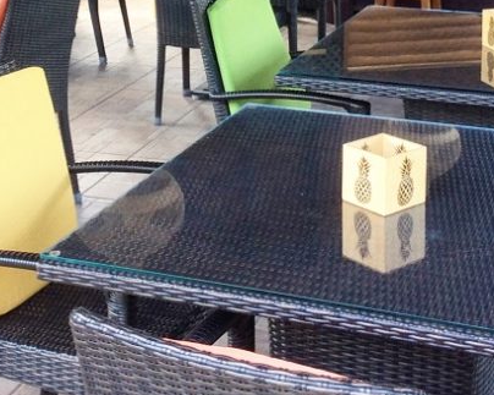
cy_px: -29
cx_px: 254
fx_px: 1155
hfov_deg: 24.1
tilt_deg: -8.2
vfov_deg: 18.7
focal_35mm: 79
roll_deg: +2.3
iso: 50
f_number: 2.4
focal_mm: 3.3
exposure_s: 1/60
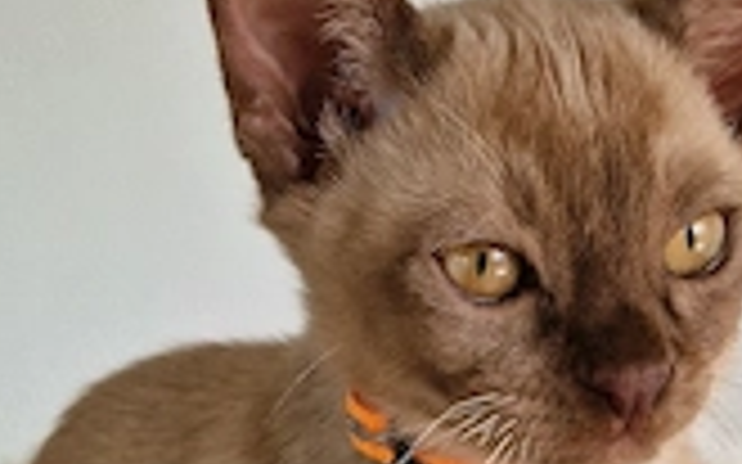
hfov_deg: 34.4
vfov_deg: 21.3
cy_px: 459
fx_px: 1193
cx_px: 459
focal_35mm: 59
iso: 50
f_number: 1.8
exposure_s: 1/100
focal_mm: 5.4
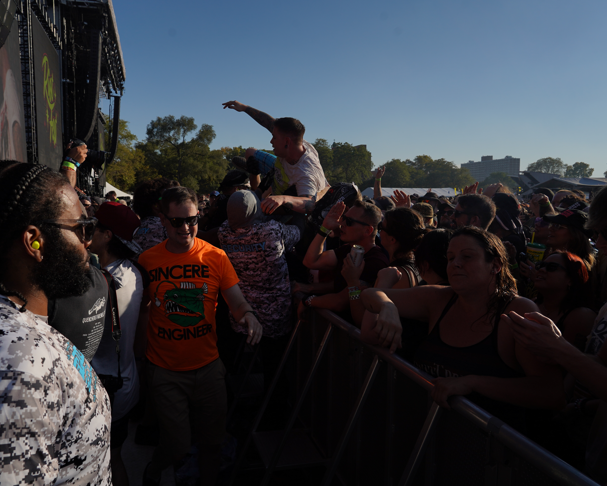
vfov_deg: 51.5
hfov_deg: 62.0
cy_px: 249
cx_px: 264
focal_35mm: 28
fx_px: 503
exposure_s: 1/800
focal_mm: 24
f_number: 8
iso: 100
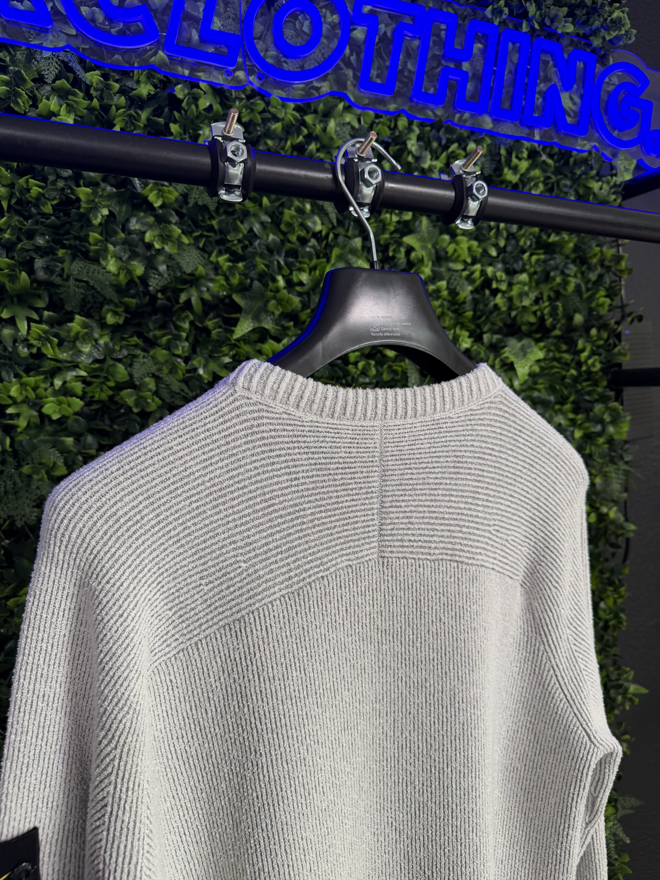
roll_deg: -1.0
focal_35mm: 24
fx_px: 610
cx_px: 330
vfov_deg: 71.6
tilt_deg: -2.8
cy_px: 440
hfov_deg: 56.8
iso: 200
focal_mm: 6.76
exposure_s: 1/63
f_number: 1.78
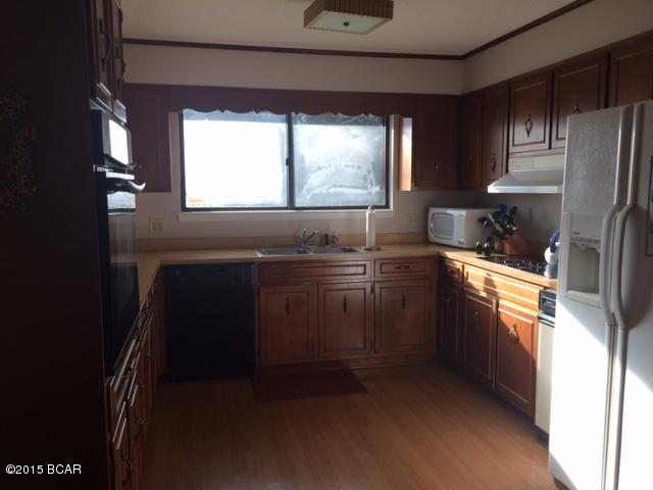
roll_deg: +0.5
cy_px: 245
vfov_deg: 48.2
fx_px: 547
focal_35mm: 29
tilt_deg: -6.9
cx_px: 326
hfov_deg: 61.7
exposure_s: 1/152
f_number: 2.2
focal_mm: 4.15
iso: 32
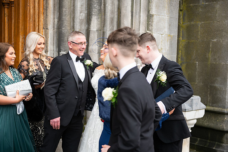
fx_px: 348
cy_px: 76
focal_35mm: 55
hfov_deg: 36.2
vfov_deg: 24.6
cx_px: 114
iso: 125
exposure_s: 1/160
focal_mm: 55
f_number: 3.5
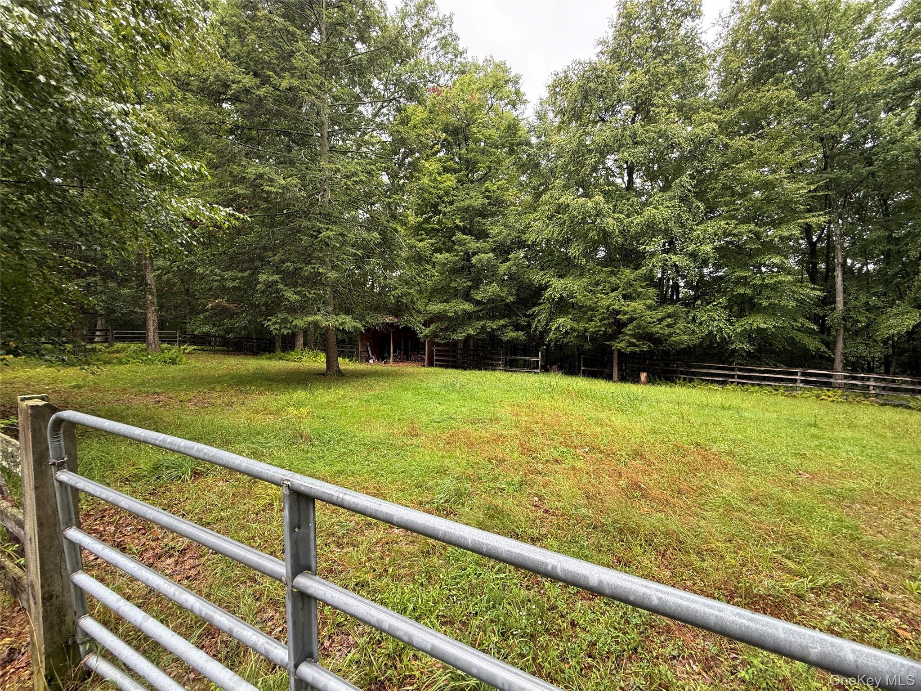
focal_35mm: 14
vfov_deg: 85.7
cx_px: 460
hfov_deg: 102.1
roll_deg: +0.0
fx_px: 372
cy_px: 346
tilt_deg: -1.7
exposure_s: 1/99
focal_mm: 2.22
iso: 50
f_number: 2.2
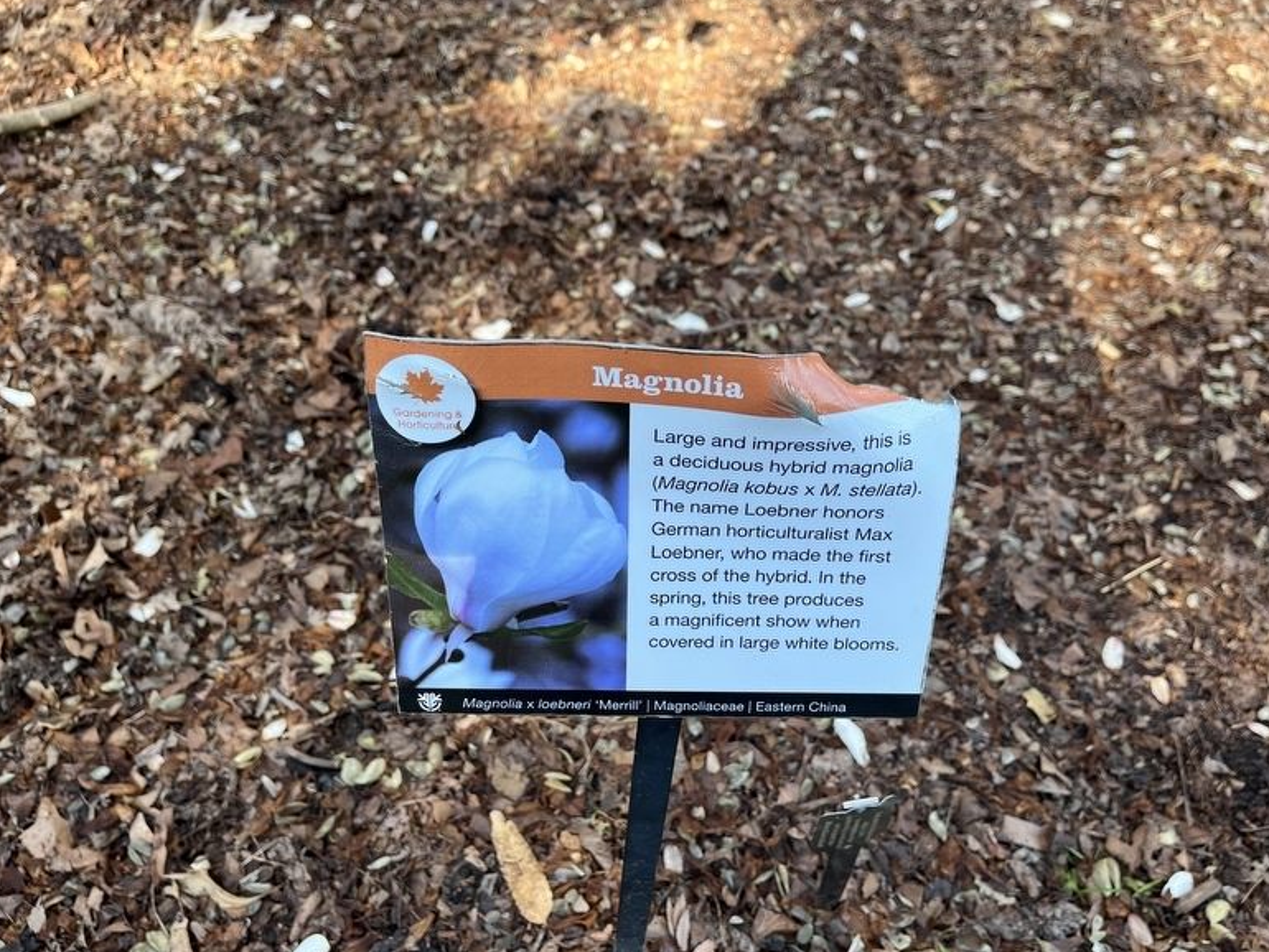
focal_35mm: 27
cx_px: 646
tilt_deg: -44.8
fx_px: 990
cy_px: 484
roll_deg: +1.8
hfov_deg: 65.3
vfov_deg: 51.4
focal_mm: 5.1
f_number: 1.6
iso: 40
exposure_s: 1/277
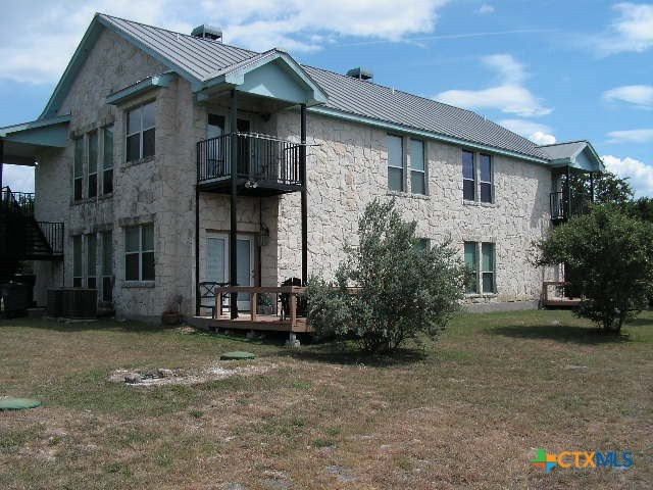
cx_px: 326
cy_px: 245
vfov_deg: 39.7
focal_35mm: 36
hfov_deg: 51.4
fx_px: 679
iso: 50
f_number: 4.8
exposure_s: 1/500
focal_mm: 6
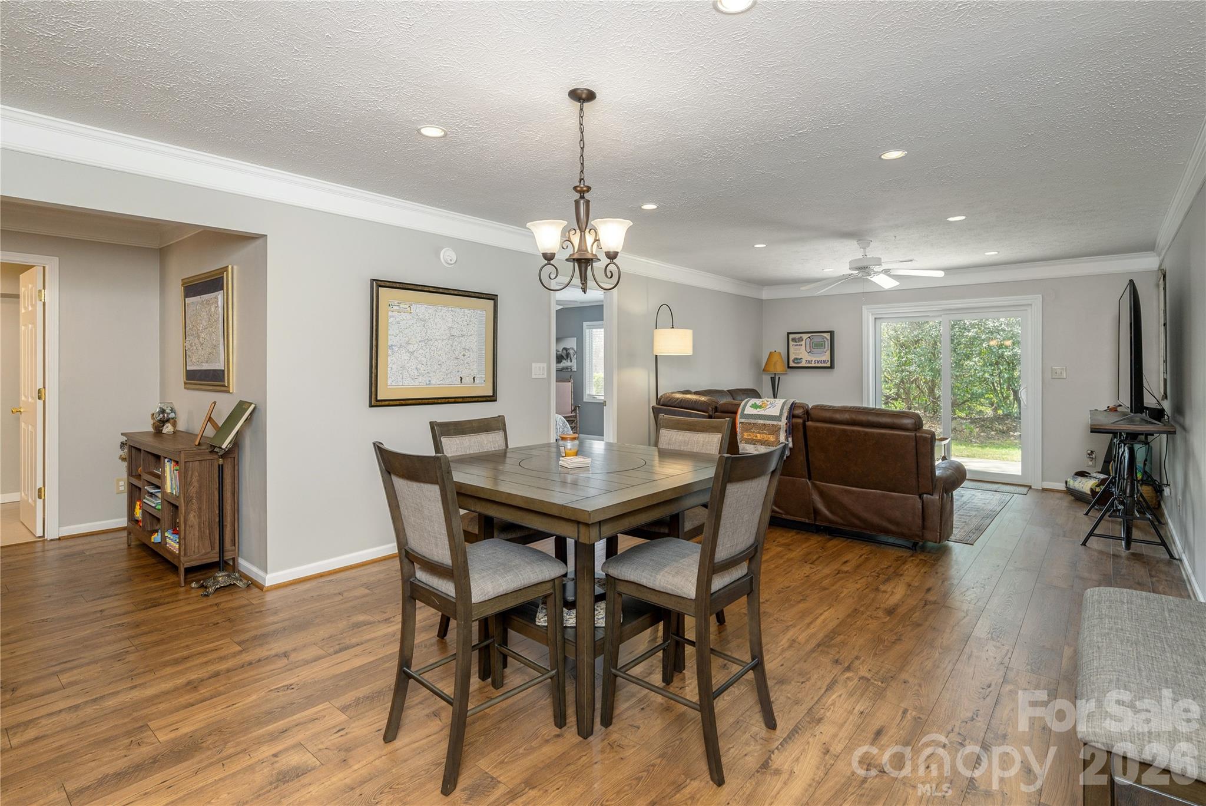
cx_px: 603
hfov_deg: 94.9
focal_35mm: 16
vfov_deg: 72.1
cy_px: 403
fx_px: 553
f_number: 7.1
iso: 320
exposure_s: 1/50
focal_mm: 16.5
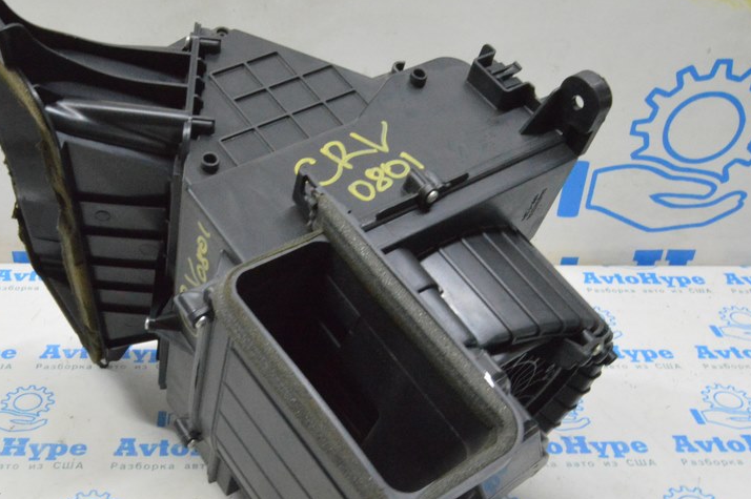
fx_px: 896
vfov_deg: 31.1
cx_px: 277
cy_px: 298
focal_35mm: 43
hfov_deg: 45.0
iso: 6400
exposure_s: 1/15
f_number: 20
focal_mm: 20
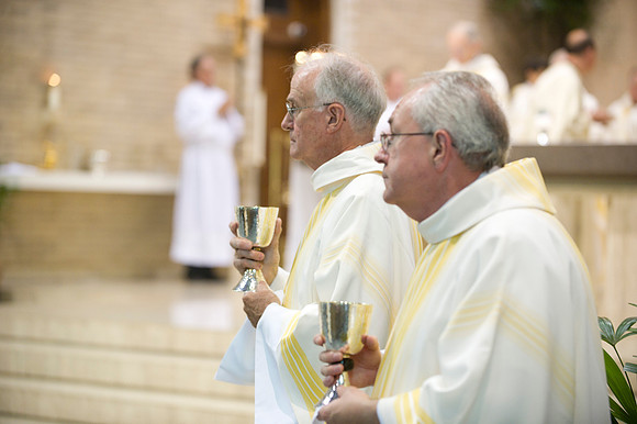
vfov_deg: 12.4
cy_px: 212
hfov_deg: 18.6
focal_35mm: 110
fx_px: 1945
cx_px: 318
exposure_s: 1/80
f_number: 2.8
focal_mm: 110
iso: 2000
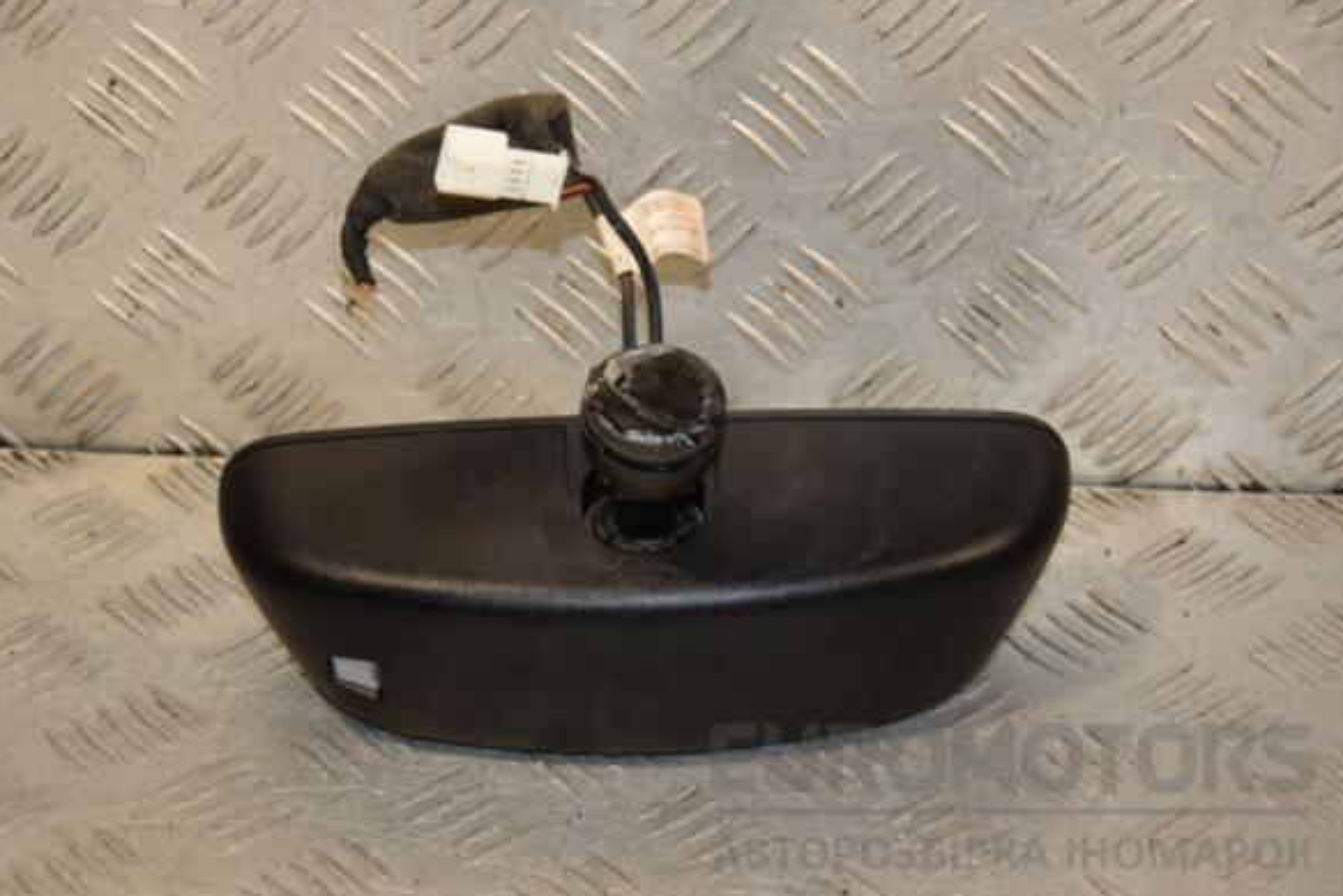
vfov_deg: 12.7
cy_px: 451
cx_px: 668
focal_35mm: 108
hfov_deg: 18.9
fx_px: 4030
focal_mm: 70
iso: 800
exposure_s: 1/200
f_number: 6.3
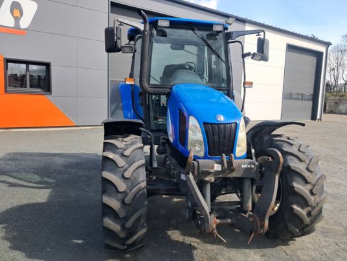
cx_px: 174
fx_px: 271
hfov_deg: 65.3
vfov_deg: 51.4
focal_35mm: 27
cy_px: 130
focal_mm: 4
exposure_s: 1/282
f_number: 1.8
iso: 50
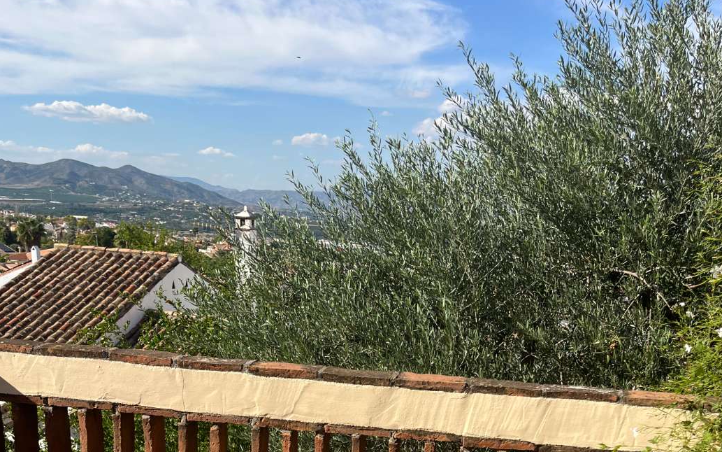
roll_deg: -3.4
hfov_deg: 49.3
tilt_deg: -18.5
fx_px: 787
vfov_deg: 29.6
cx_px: 380
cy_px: 462
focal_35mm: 40
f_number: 1.6
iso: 50
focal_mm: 5.1
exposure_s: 1/3413
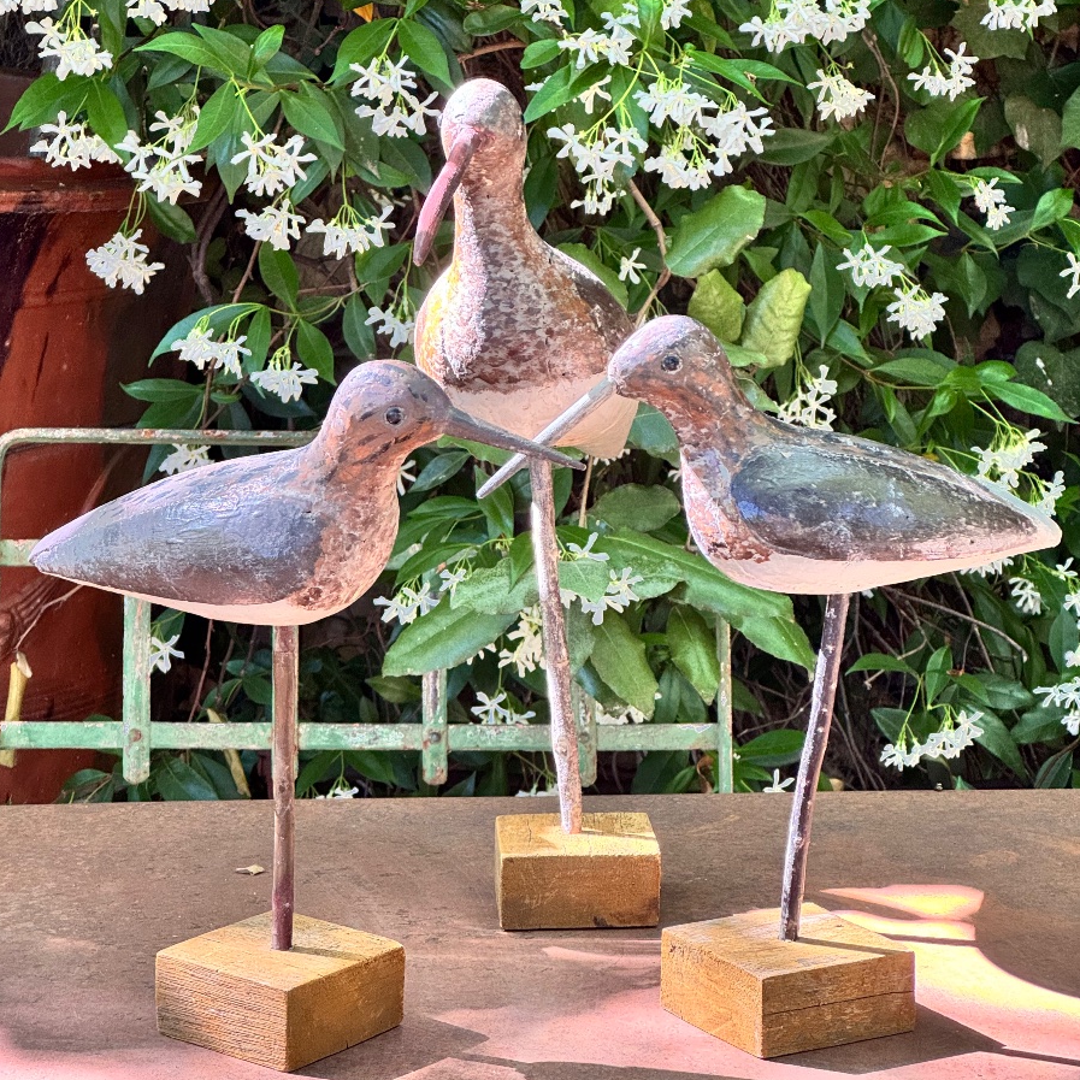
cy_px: 478
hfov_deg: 19.1
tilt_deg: -8.3
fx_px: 3212
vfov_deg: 19.1
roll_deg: -0.2
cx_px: 541
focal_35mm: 91
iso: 200
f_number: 2.8
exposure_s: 1/71
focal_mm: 9
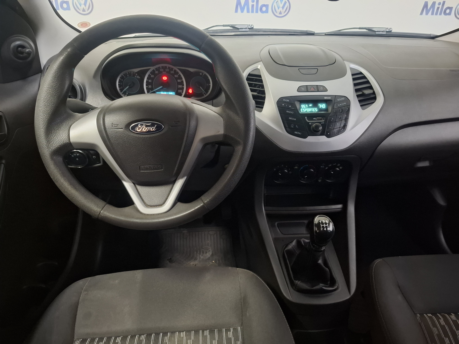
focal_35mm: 23
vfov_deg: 58.9
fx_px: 305
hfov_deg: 73.9
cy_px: 172
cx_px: 230
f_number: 1.8
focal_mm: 5.54
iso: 1000
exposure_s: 1/20
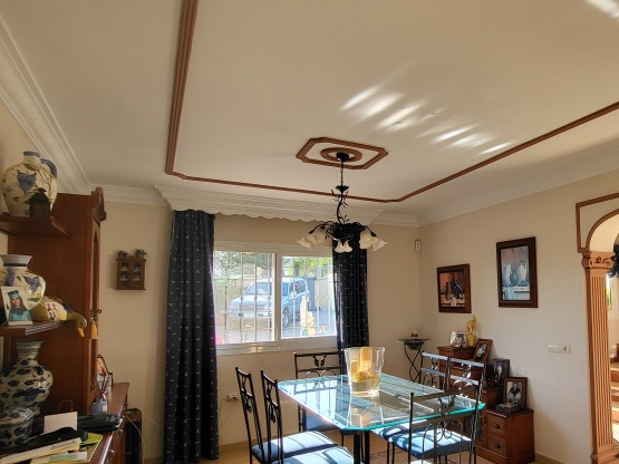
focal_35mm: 24
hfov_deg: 67.2
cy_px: 276
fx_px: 429
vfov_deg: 56.4
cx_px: 463
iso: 32
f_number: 2.2
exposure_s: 1/50
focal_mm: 1.74
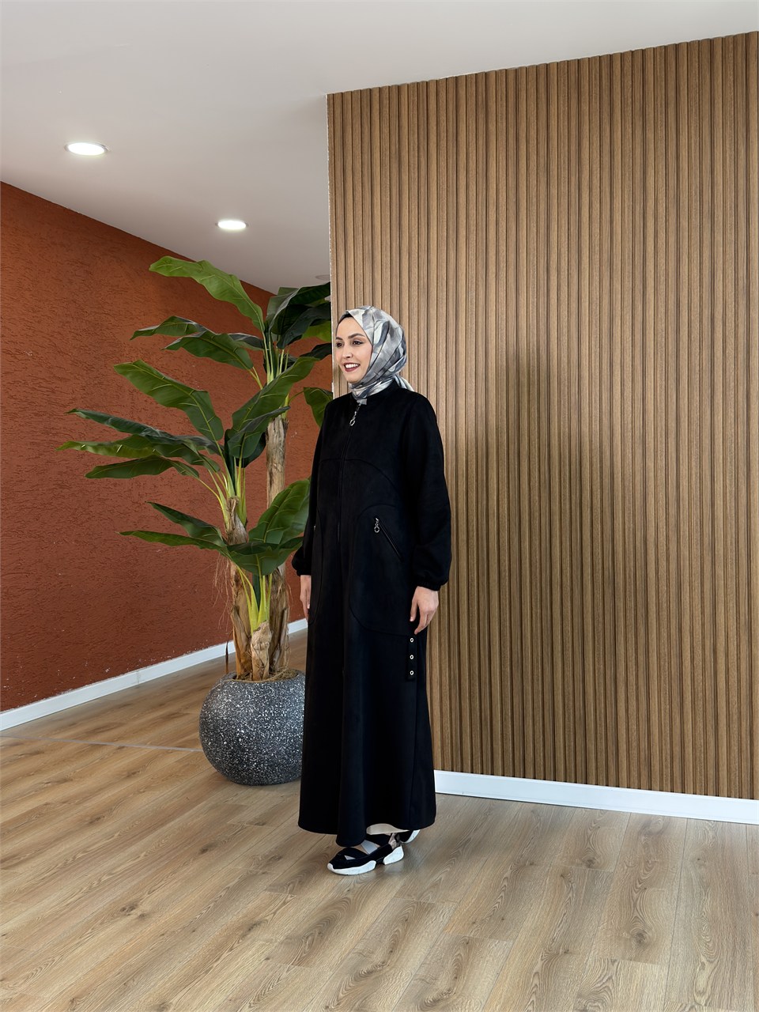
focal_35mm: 35
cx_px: 380
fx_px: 1023
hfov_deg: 40.7
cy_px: 506
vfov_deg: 52.6
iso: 100
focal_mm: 6.76
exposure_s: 1/85
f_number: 1.78
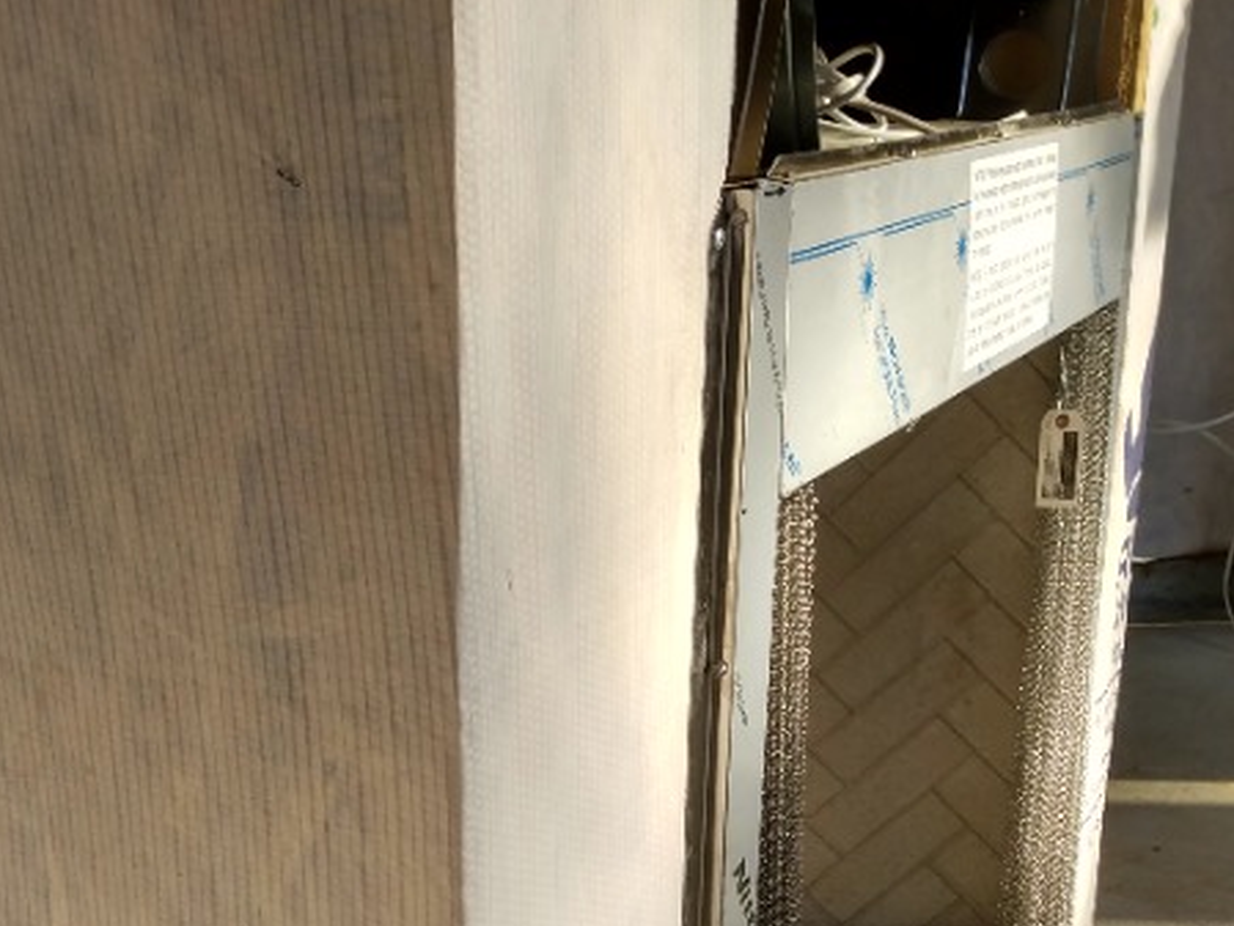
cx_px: 261
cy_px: 879
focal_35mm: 41
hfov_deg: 43.8
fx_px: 1462
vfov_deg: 32.9
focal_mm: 3.54
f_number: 2
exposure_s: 1/308
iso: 100
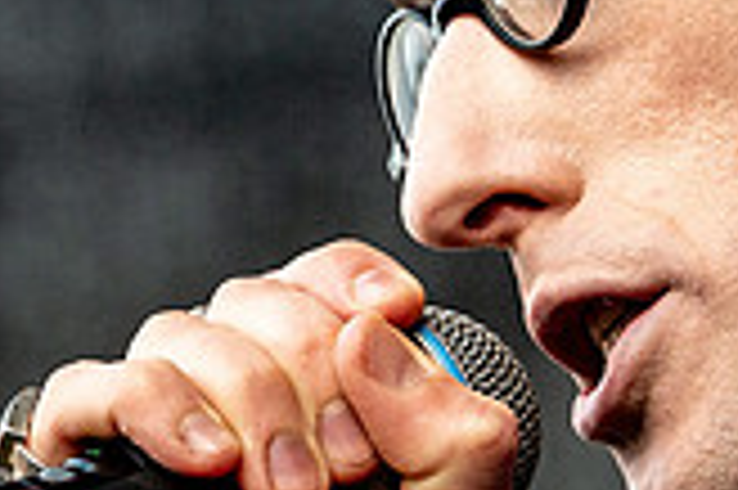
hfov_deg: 2.3
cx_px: 684
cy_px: -37
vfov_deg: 1.5
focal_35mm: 909
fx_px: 18616
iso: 1400
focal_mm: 200
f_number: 5.6
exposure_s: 1/1000
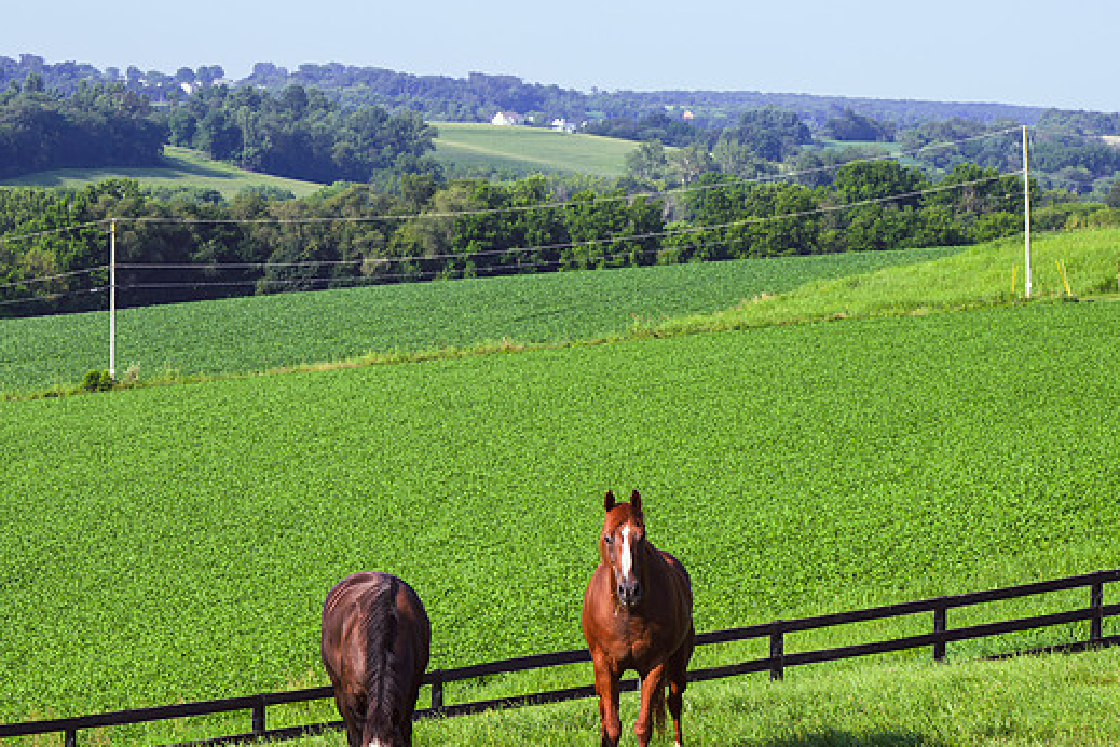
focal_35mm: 153
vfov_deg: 9.0
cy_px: 307
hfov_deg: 13.4
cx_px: 507
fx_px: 4760
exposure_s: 1/400
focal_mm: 110
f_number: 5.6
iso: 100
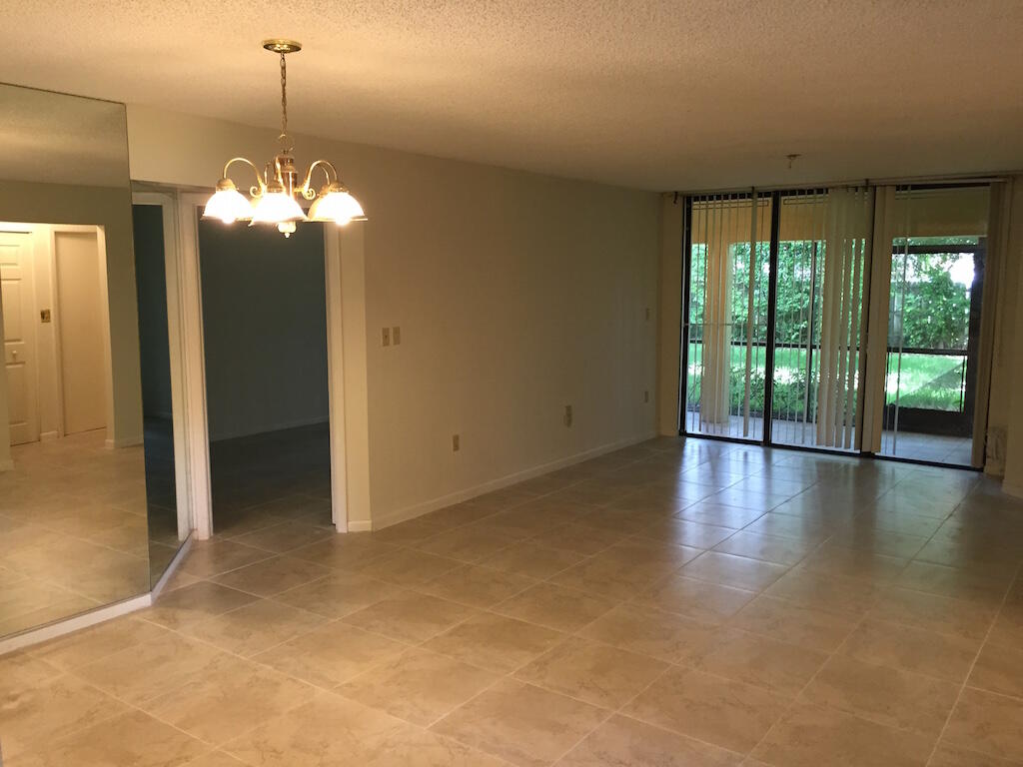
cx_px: 512
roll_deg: -1.6
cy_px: 384
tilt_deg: -6.3
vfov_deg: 48.2
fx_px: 857
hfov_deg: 61.7
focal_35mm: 29
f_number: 2.2
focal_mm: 4.15
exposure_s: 1/30
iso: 125
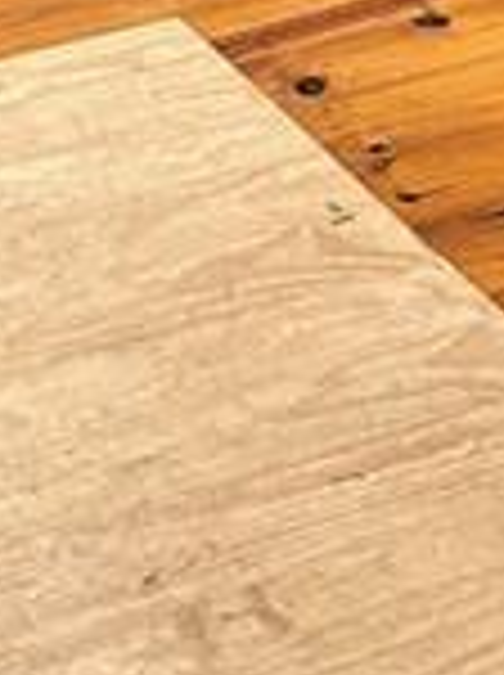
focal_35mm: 123
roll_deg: +2.0
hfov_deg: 12.0
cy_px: -945
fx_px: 2395
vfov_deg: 12.5
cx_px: 108
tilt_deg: -2.7
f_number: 1.78
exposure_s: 1/60
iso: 400
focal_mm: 6.86
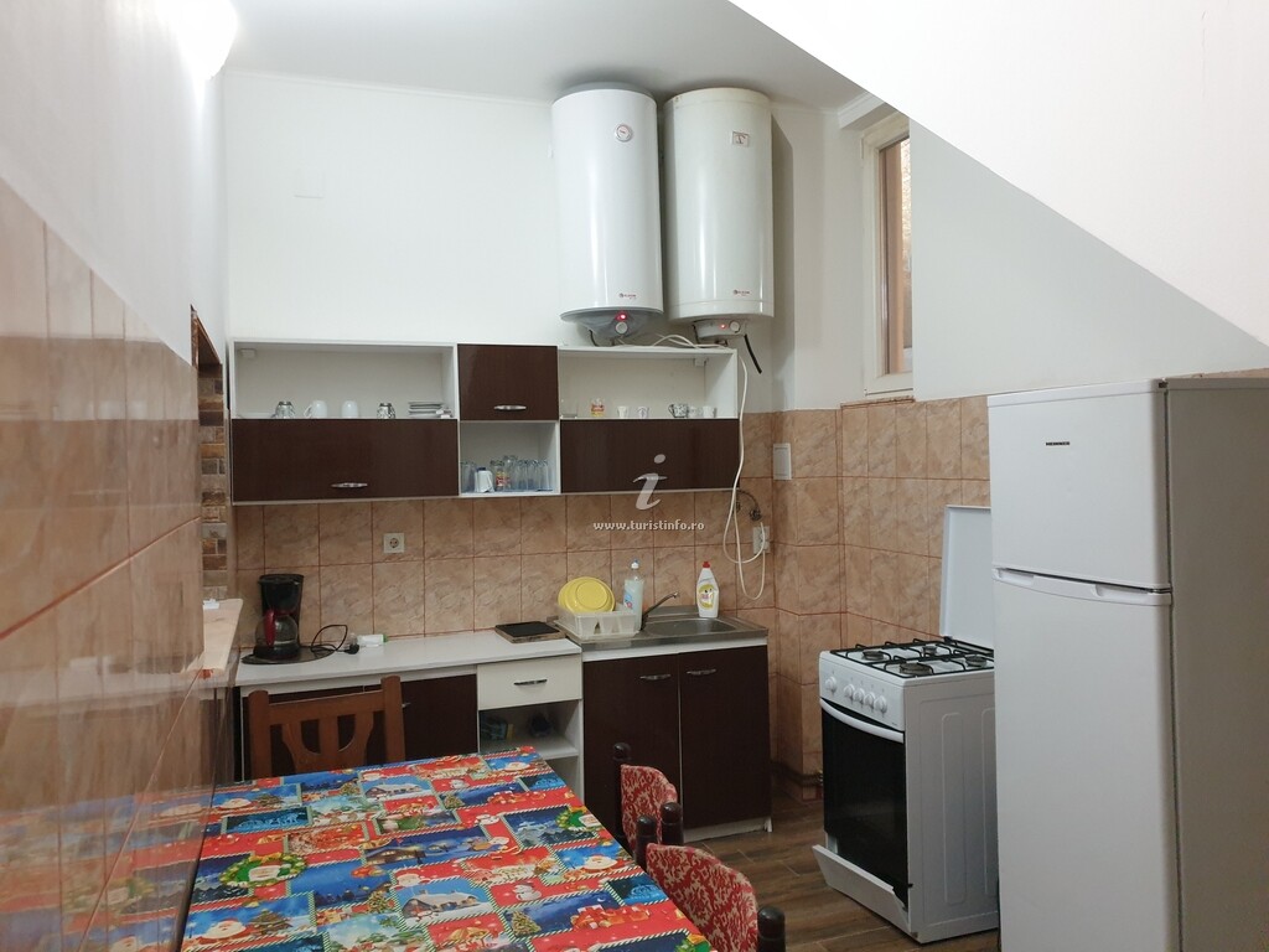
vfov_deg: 53.1
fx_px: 953
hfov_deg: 67.3
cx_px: 634
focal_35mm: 26
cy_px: 476
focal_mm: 4.3
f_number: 1.5
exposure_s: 1/50
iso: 400
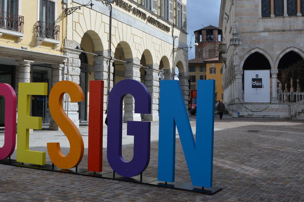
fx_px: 376
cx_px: 147
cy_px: 91
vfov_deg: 30.0
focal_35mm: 45
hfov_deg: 44.0
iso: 100
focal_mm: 25
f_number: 8
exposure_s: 1/250
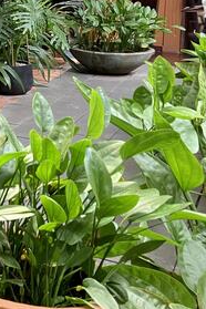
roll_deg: -0.6
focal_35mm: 73
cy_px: 35
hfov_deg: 15.8
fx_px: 627
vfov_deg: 26.8
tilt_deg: -5.1
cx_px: -167
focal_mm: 3.99
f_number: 1.8
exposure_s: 1/63
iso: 80
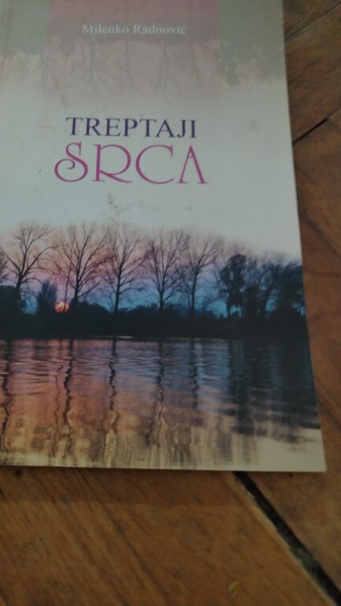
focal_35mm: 27
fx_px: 434
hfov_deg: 42.7
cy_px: 294
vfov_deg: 69.8
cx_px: 136
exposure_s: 1/20
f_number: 1.75
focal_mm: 5.25
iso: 5869
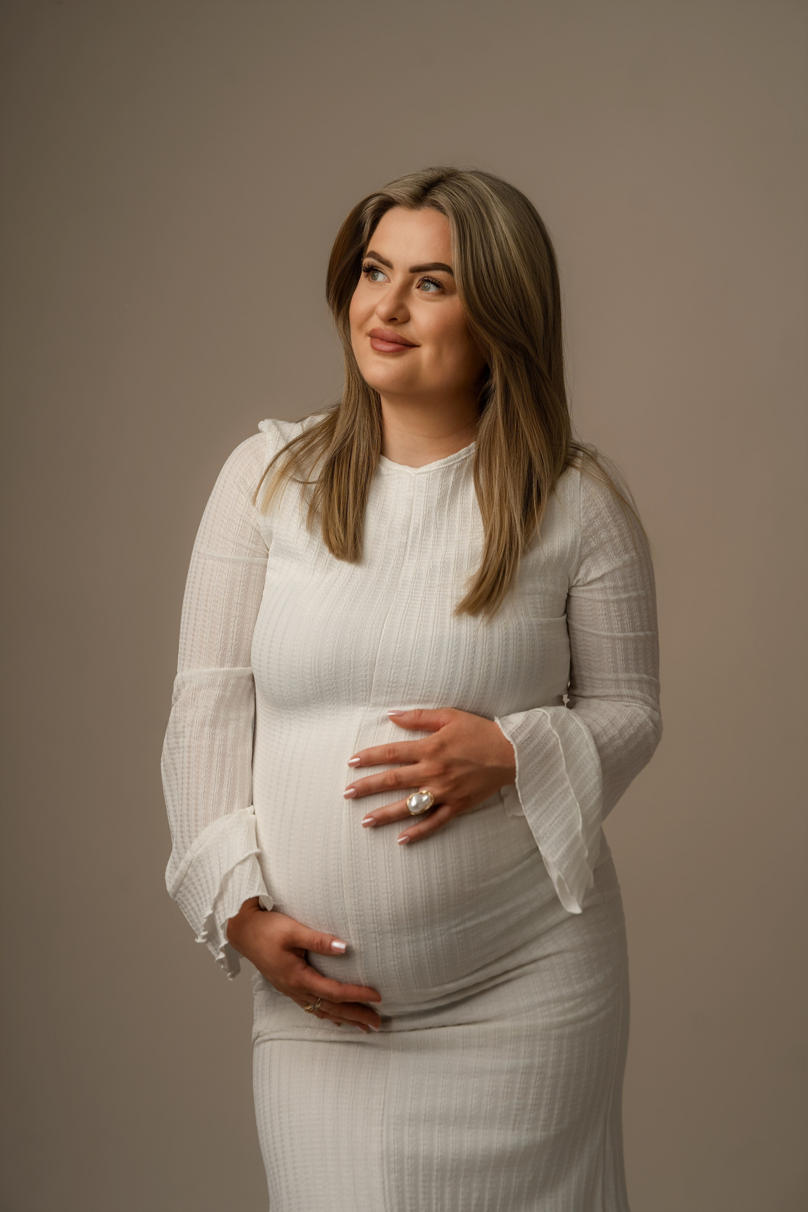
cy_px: 606
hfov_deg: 16.5
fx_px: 2794
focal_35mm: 83
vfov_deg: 24.5
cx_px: 404
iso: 125
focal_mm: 83
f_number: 5.6
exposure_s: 1/160
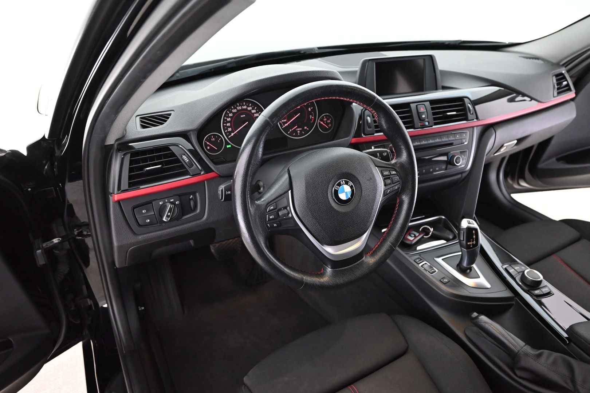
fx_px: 418
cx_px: 295
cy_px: 196
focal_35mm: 26
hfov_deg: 70.4
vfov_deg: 50.4
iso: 7200
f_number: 4
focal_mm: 25.5
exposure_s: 1/60
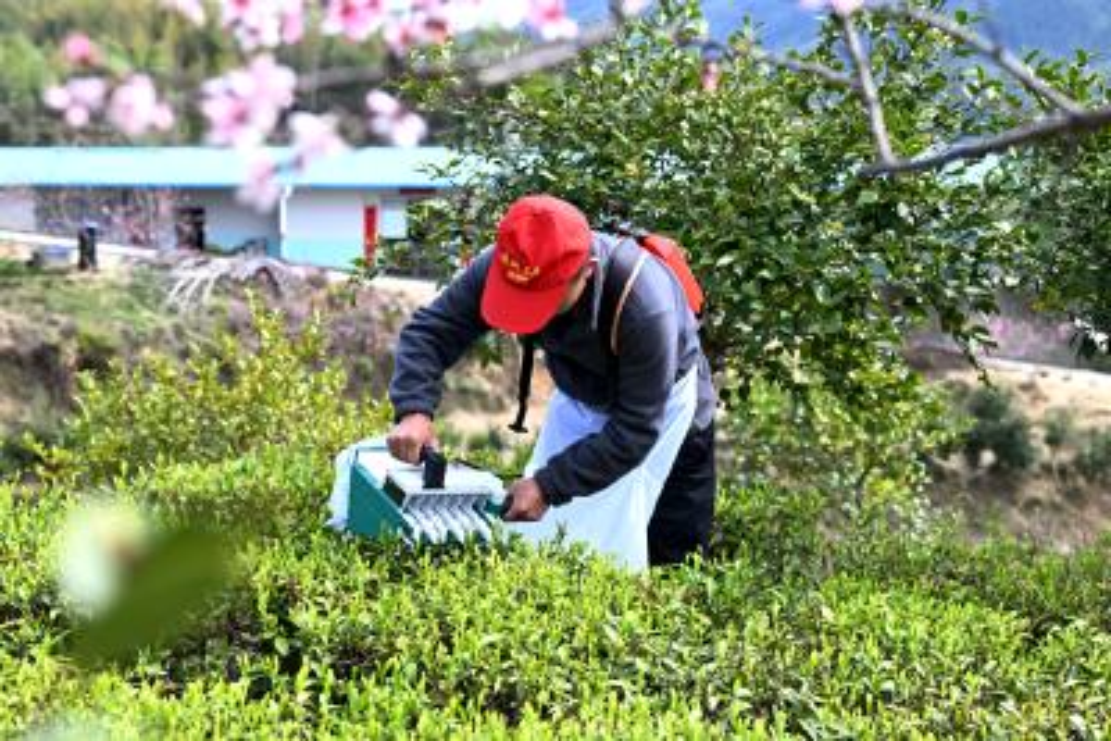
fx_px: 2161
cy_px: 370
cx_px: 556
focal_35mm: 70
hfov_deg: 28.8
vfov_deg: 19.5
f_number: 5.6
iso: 200
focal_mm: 70
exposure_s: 1/250
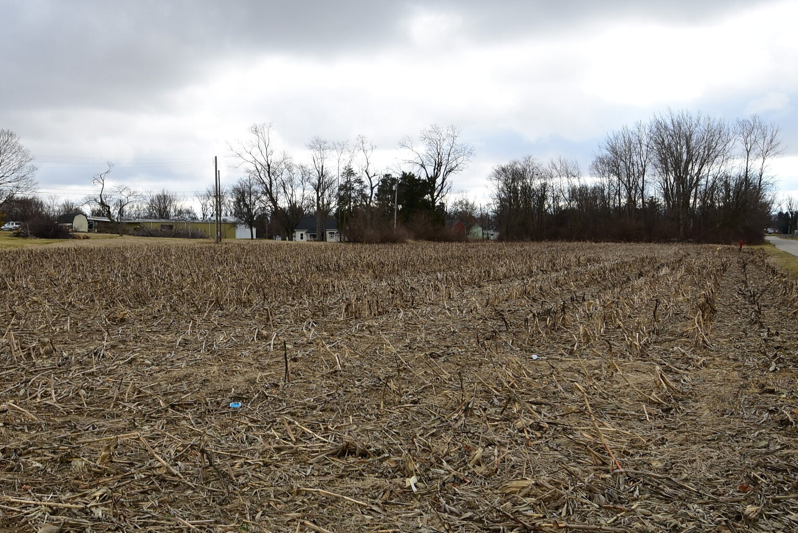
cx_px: 275
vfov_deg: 43.6
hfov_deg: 60.6
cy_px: 267
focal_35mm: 30
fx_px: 665
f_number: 8
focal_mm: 10
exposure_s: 1/60
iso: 100
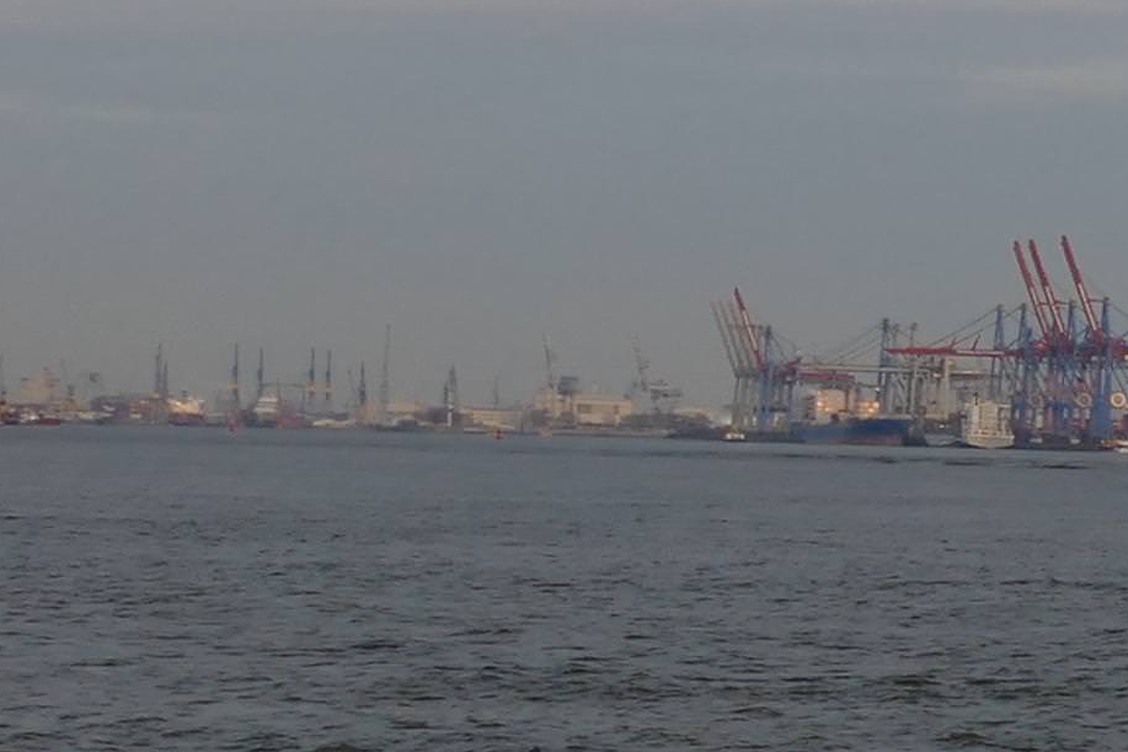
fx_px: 5795
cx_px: 2835
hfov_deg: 9.7
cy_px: 725
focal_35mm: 185
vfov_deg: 7.4
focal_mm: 11.35
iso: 125
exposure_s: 1/80
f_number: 3
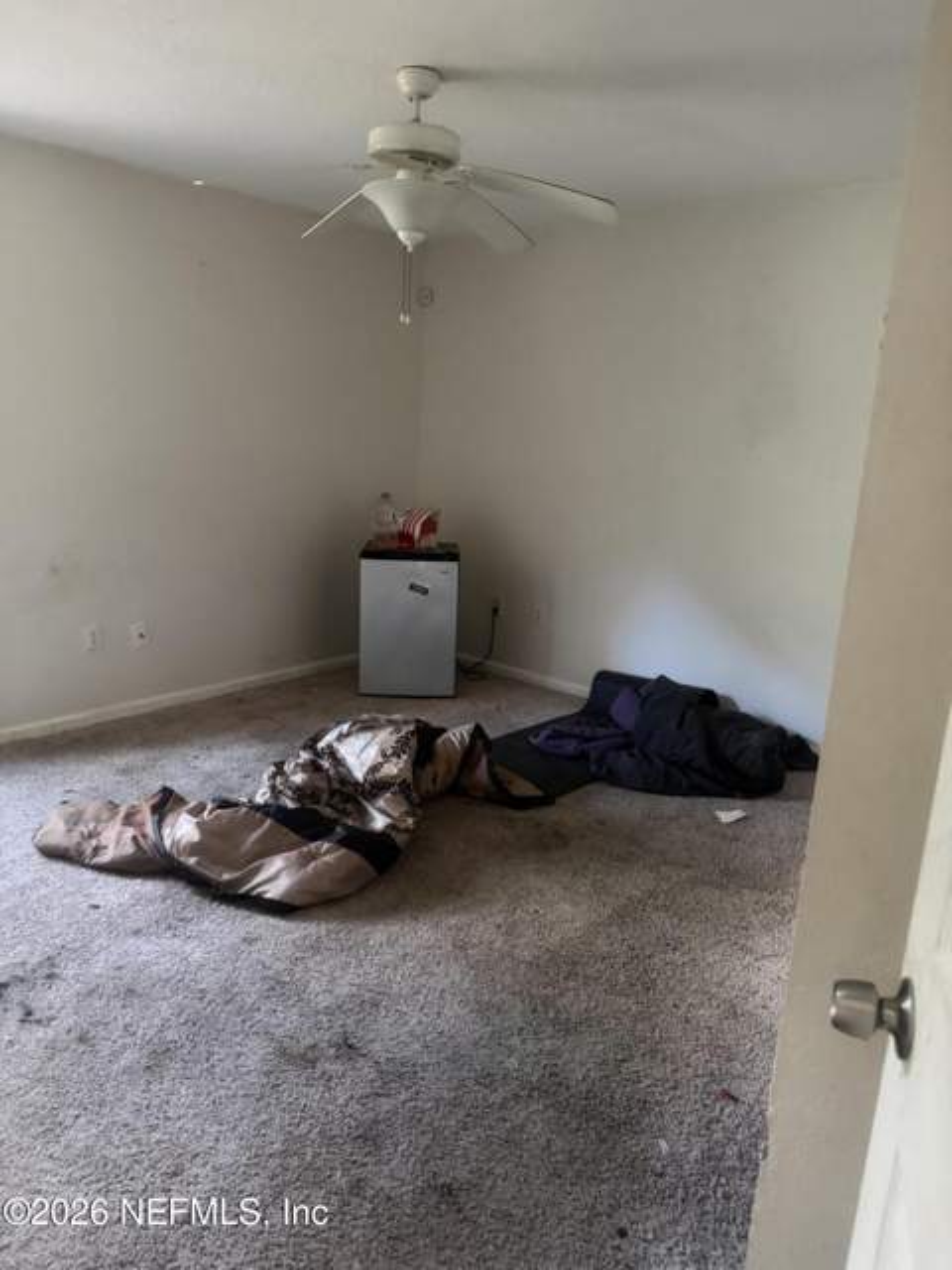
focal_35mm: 24
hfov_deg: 56.8
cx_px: 476
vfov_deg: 71.6
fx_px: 880
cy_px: 635
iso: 1000
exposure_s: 1/34
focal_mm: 6.76
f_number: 1.78
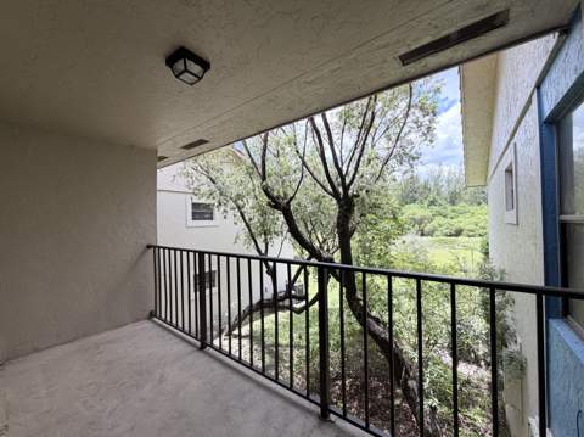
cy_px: 218
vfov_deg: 85.6
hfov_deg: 102.1
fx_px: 236
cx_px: 292
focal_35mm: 14
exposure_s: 1/383
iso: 50
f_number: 2.2
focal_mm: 2.22
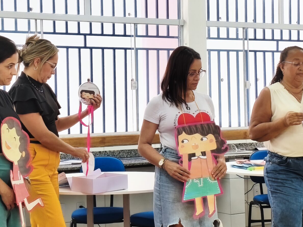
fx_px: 735
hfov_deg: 23.3
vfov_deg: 17.6
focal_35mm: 84
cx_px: 139
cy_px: 104
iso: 125
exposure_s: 1/120
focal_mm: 4.94
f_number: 1.5
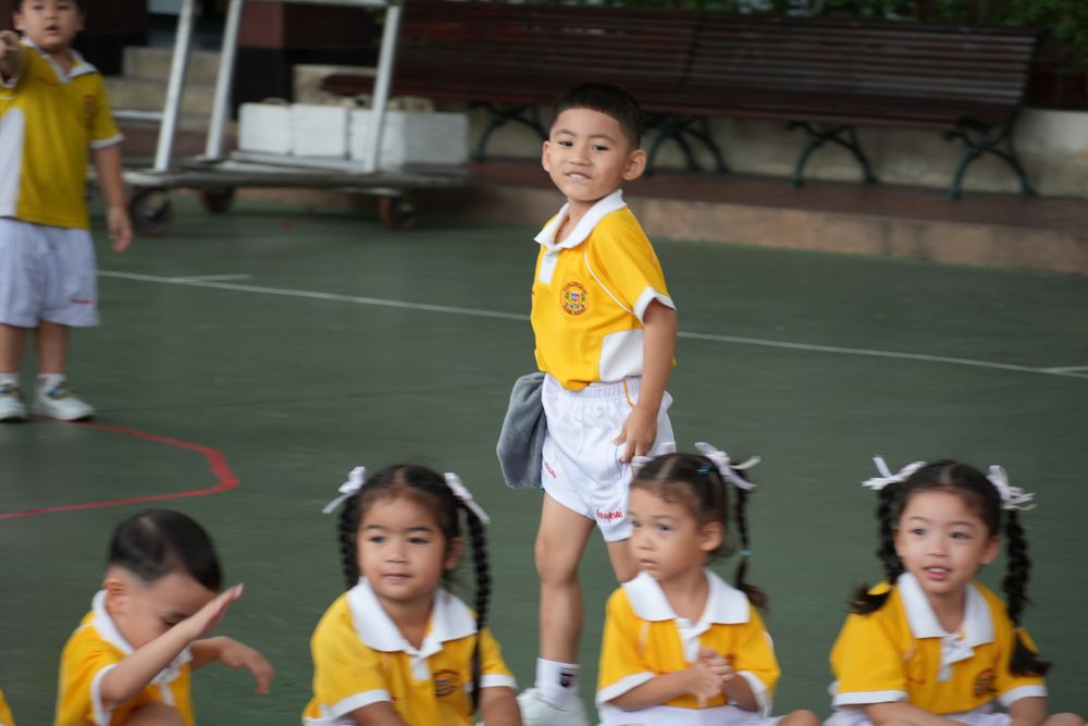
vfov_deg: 8.9
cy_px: 363
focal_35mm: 154
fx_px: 4670
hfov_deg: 13.3
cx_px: 544
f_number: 5.6
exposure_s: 1/125
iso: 250
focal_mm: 103
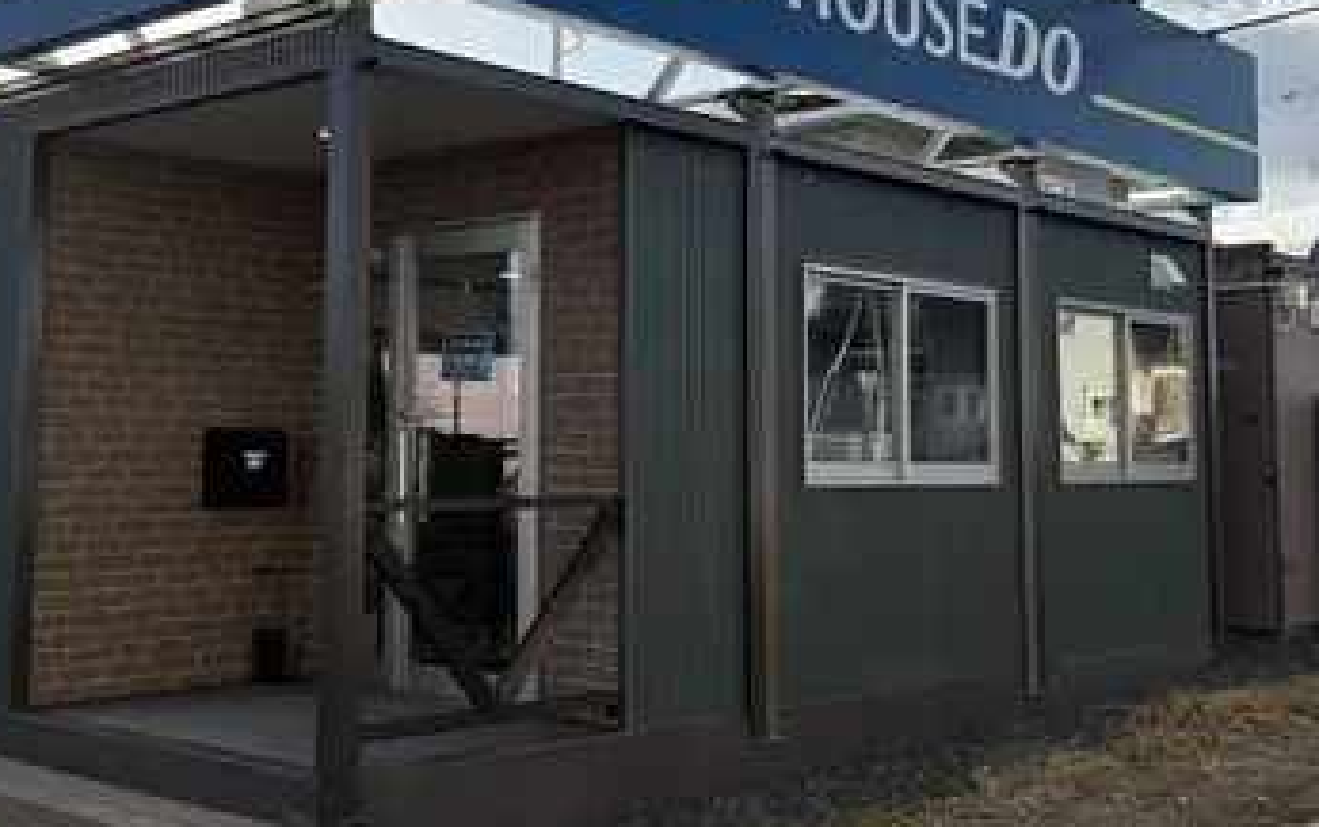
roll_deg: -0.7
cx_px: 496
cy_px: 309
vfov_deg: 27.4
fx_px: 1691
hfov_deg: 42.3
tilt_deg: +4.5
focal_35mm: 47
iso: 125
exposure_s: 1/6173
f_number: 1.78
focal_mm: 6.76
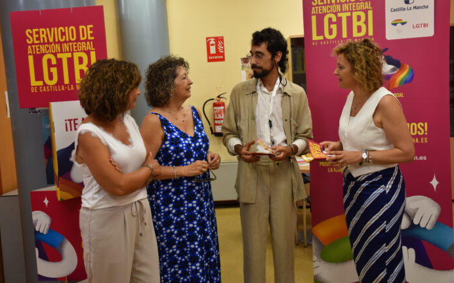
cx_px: 226
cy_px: 136
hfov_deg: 49.3
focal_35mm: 40
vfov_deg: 32.0
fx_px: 495
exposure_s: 1/60
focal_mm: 26
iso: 640
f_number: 4
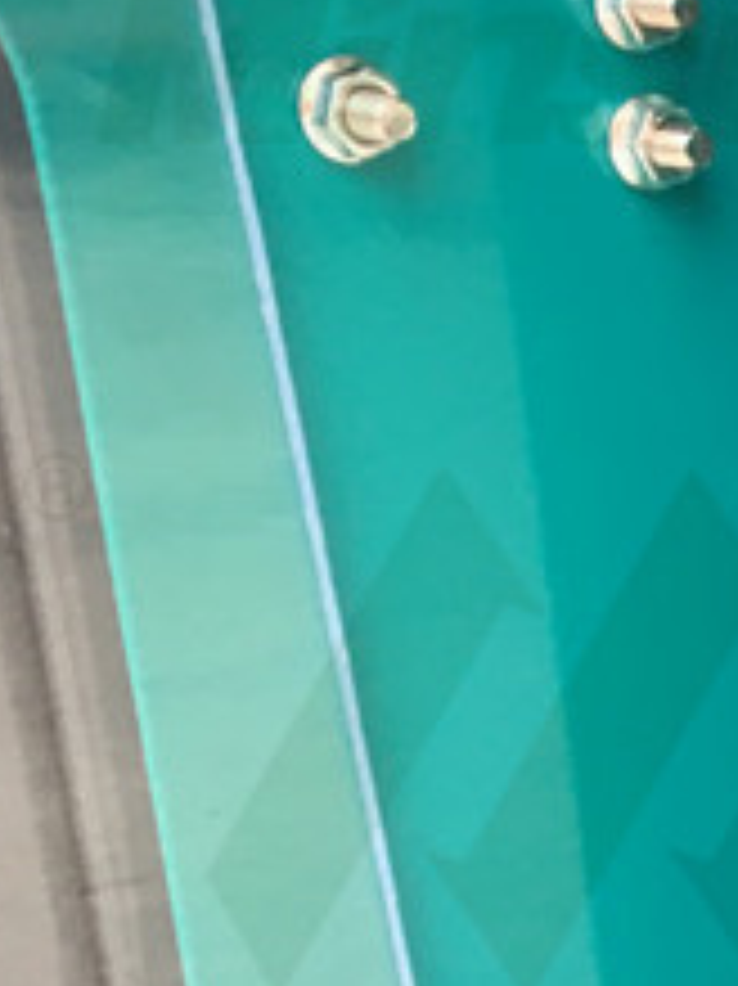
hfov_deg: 11.6
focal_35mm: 106
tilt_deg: -20.9
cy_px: 846
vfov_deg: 18.3
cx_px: 1732
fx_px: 3016
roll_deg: -2.5
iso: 80
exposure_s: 1/33
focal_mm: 4.15
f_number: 2.2
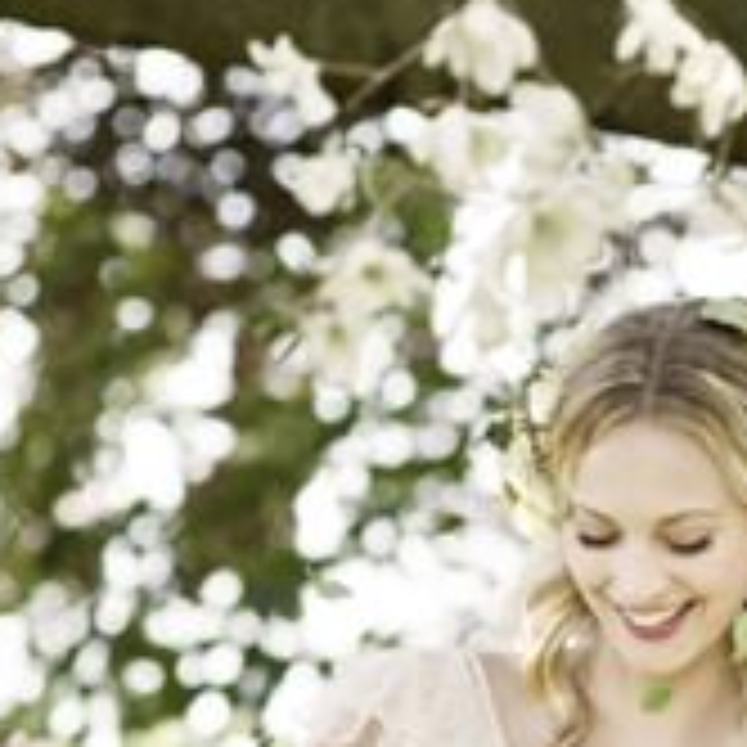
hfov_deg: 6.7
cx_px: 652
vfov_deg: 6.7
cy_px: 720
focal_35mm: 261
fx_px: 6372
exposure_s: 1/2500
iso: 640
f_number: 2.5
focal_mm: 85
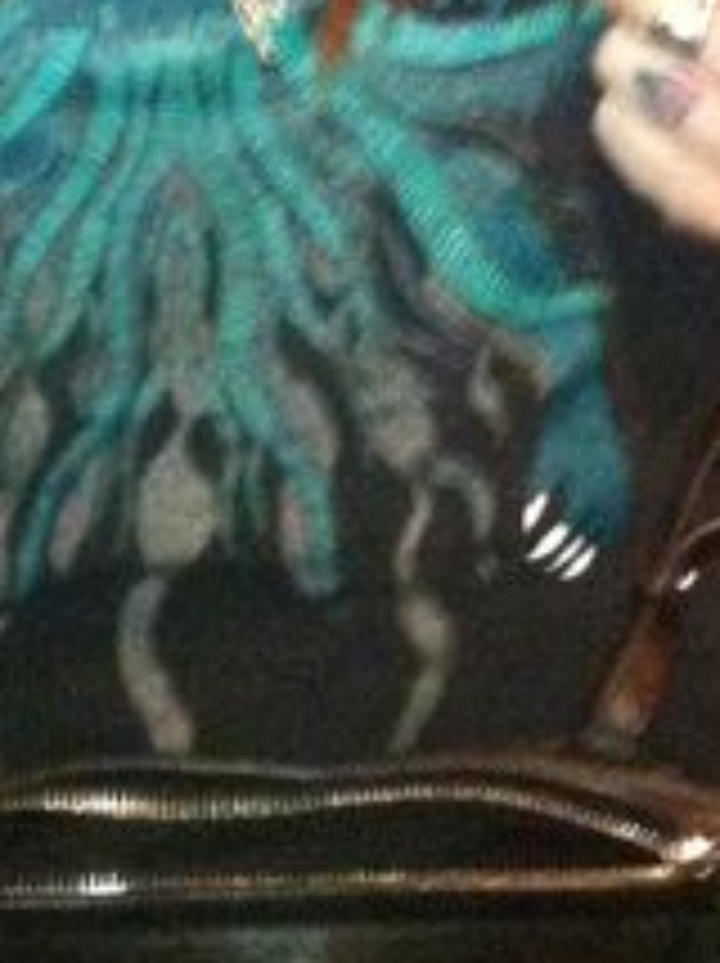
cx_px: 400
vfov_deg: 12.7
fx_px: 3890
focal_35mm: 140
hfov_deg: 10.6
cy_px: -835
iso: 800
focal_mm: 3.85
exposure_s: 1/15
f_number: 2.8
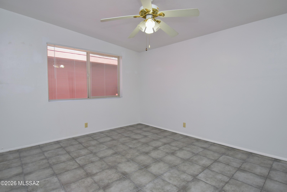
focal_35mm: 18
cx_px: 144
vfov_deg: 67.4
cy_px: 96
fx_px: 143
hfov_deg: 90.0
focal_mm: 12
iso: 400
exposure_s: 1/60
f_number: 9
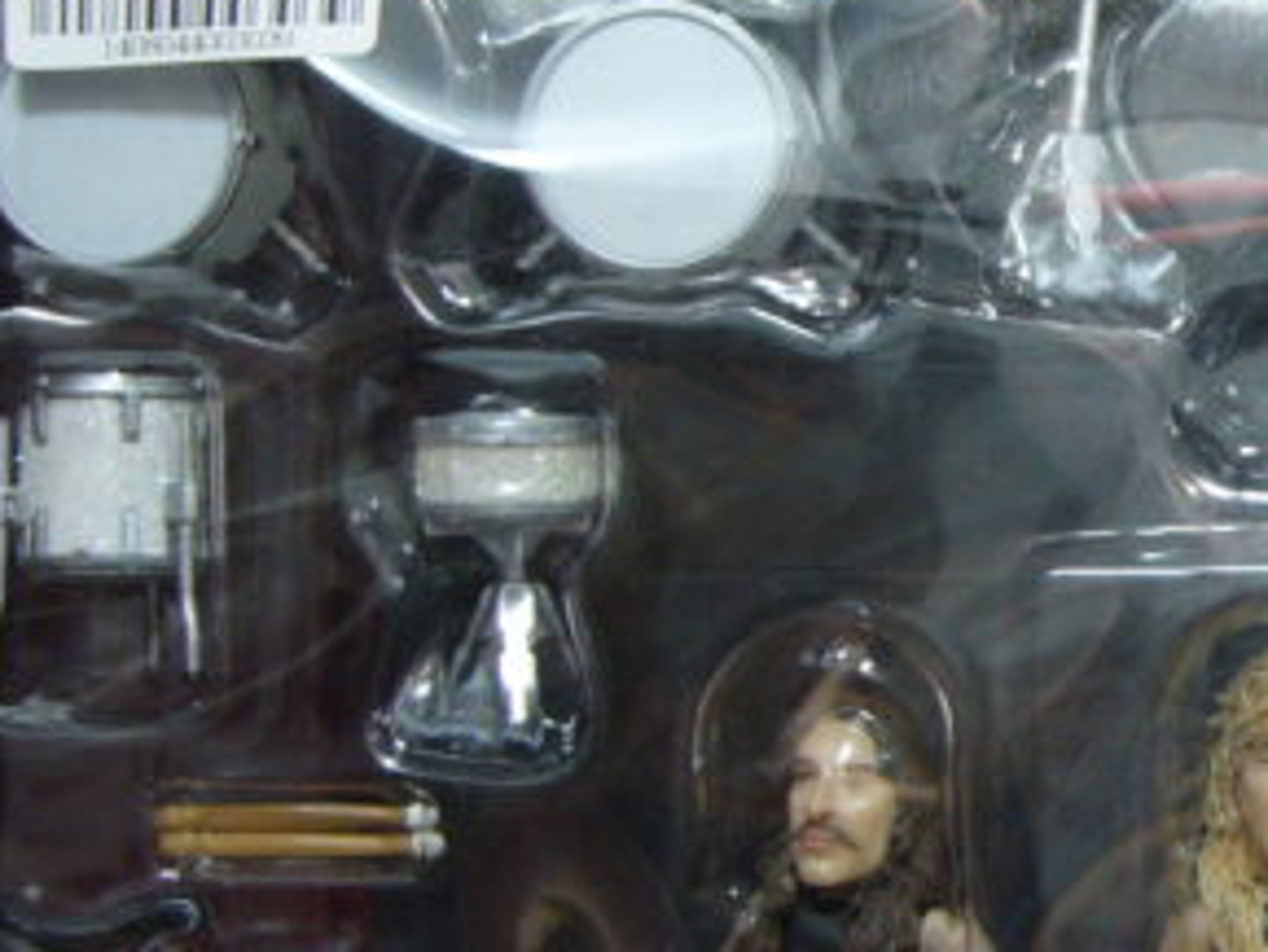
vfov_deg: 12.0
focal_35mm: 124
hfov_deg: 15.4
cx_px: 1452
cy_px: 496
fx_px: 4544
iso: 100
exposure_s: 1/25
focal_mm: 5.8
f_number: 2.8
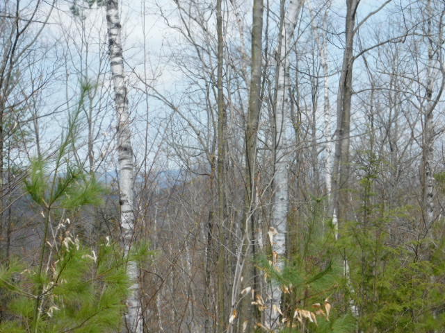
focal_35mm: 80
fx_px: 1028
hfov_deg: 24.4
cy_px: 166
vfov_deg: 18.4
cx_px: 222
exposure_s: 1/500
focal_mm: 14.2
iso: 125
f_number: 4.4
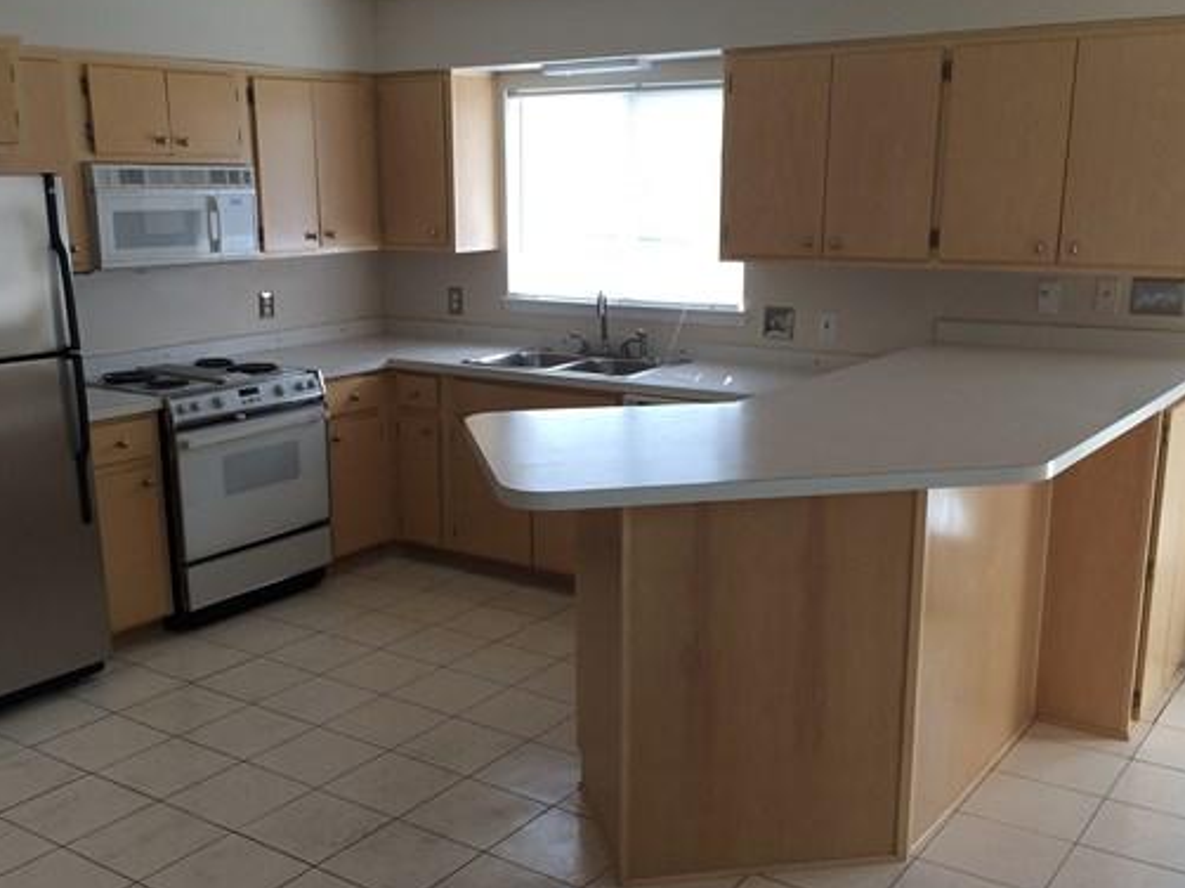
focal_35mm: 37
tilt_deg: -15.7
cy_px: 498
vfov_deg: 38.6
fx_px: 1266
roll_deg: -1.0
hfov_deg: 50.1
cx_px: 548
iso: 40
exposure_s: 1/120
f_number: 2.2
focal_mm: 4.15
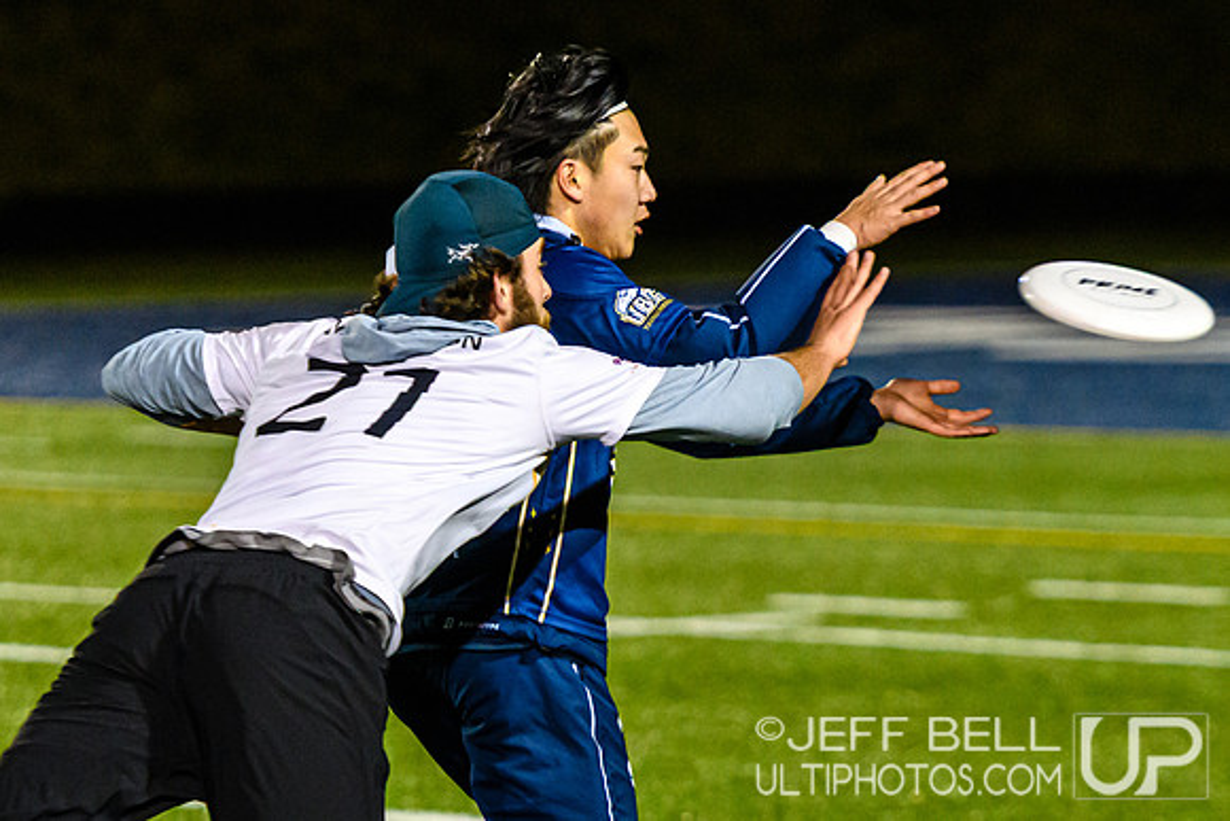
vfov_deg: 4.3
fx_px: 11029
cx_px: 711
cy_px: 443
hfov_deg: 6.4
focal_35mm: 323
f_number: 3.2
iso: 3200
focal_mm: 145
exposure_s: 1/800
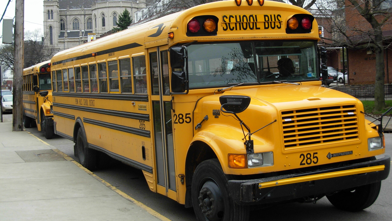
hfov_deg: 36.6
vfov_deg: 21.1
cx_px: 197
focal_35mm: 57
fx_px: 592
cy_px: 101
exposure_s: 1/181
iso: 79
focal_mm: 8.5
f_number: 3.2
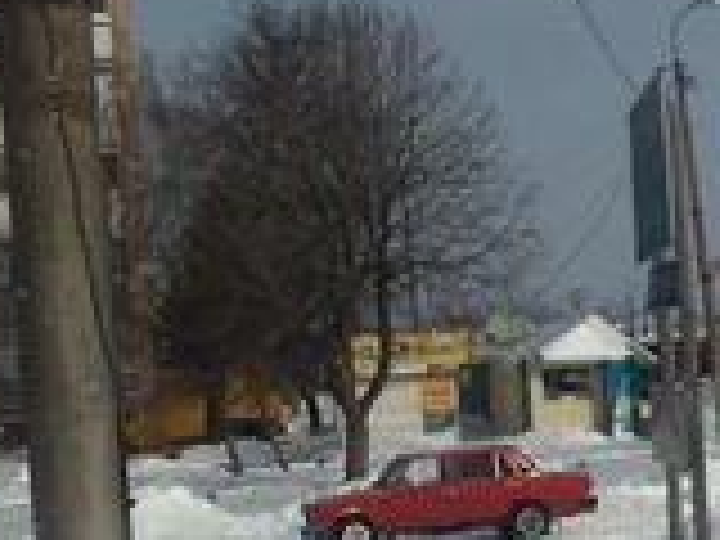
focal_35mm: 116
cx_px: 1300
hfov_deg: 14.8
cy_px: 508
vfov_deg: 12.6
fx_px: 2413
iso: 80
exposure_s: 1/400
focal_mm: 5.2
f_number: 8.6
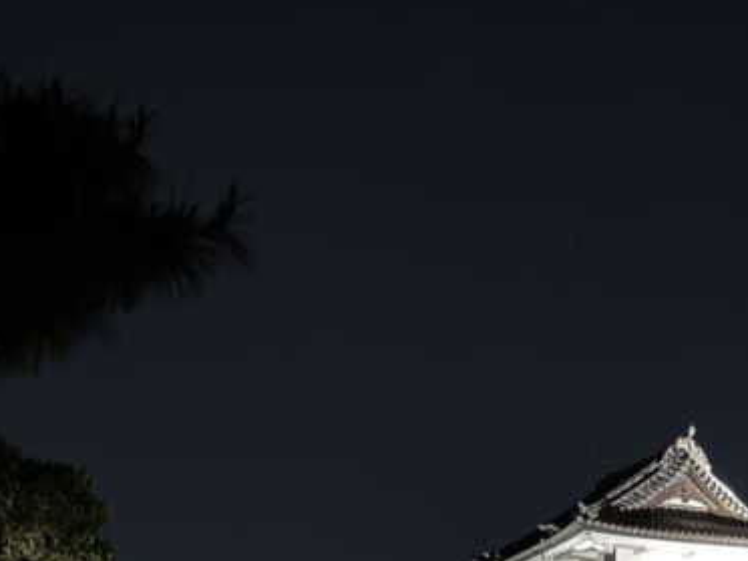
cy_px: 651
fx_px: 2852
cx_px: 730
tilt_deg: +9.0
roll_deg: +0.4
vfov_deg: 11.0
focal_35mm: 132
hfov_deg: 14.7
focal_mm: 6.76
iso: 320
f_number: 1.78
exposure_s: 1/5
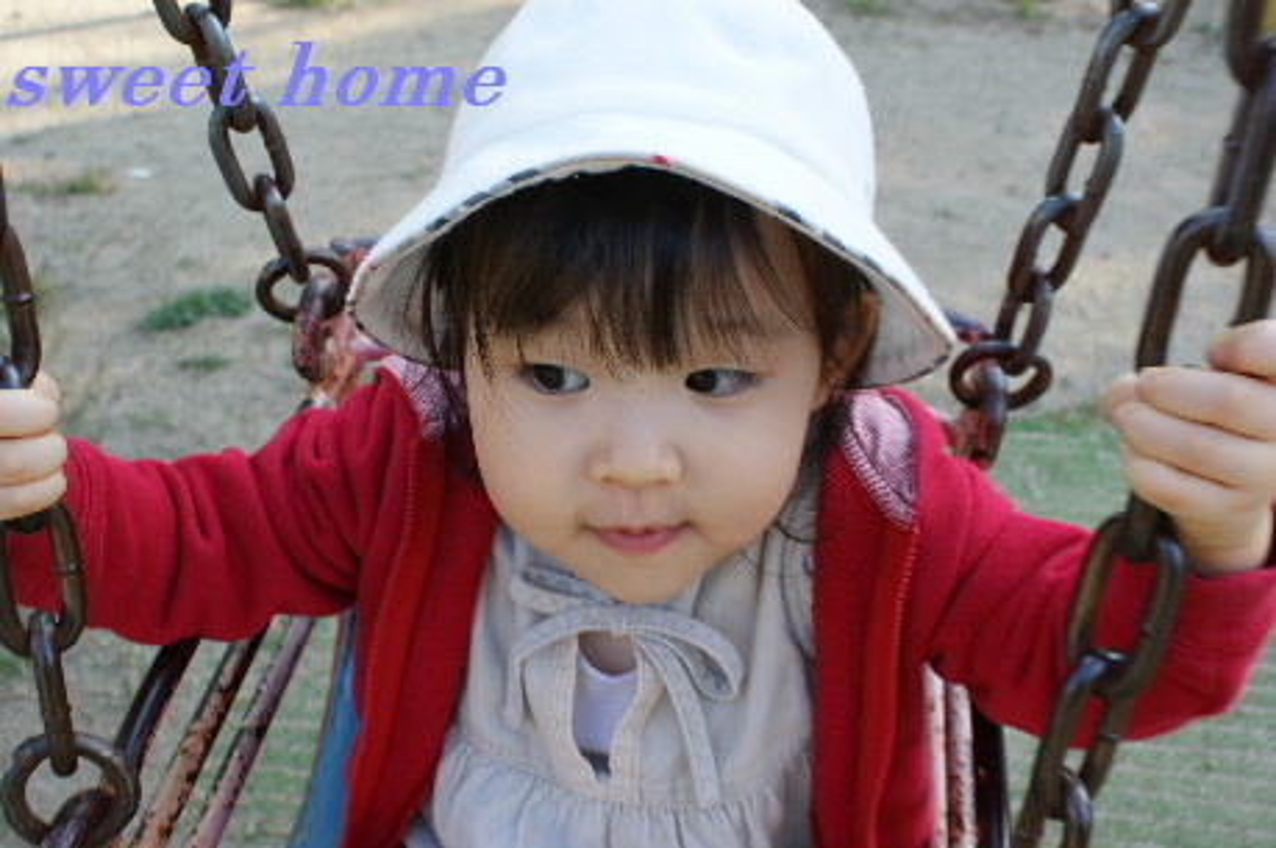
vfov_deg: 34.1
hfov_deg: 49.6
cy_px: 424
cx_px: 638
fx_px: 1381
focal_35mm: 39
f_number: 7.1
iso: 100
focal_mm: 26
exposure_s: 1/50
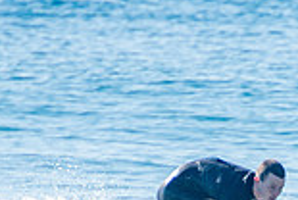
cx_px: 321
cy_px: 282
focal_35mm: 2241
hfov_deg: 0.9
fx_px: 18586
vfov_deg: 0.6
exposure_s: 1/1250
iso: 250
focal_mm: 400
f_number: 5.6
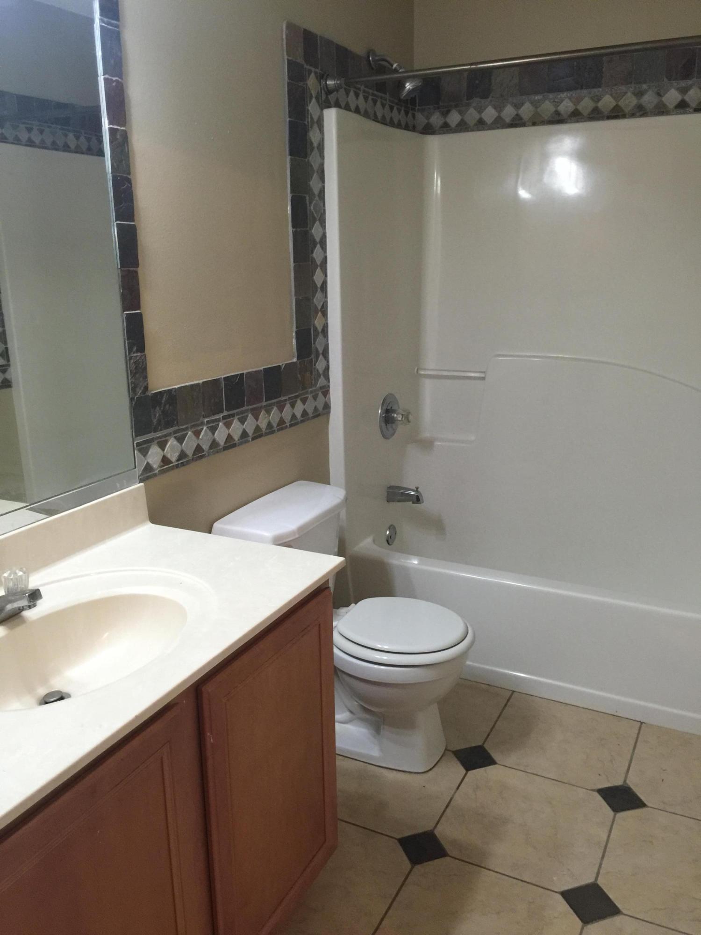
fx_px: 783
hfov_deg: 48.2
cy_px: 468
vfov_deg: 61.7
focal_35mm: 29
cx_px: 350
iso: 100
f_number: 2.2
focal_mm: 4.15
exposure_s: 1/15
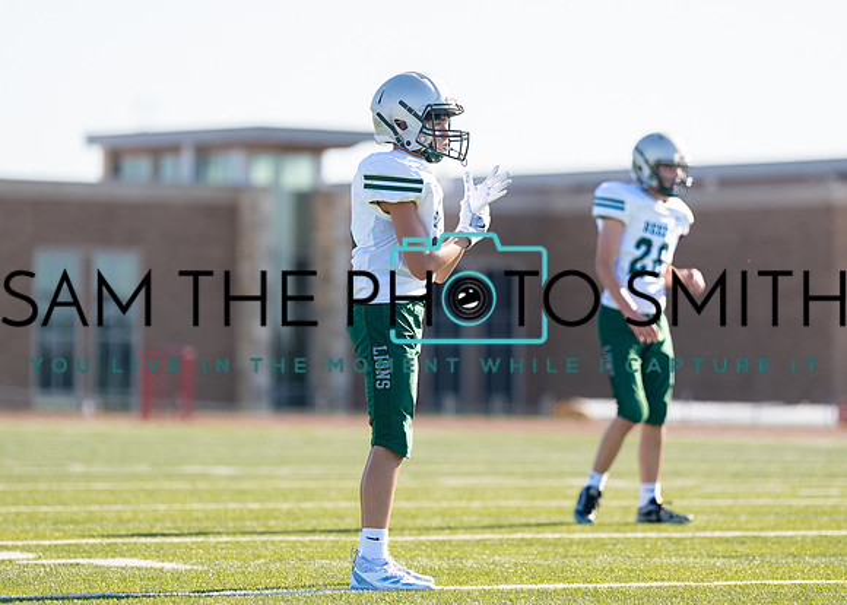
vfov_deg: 6.3
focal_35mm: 227
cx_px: 413
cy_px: 301
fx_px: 5470
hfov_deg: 8.9
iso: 400
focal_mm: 157
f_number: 2.8
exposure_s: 1/5000
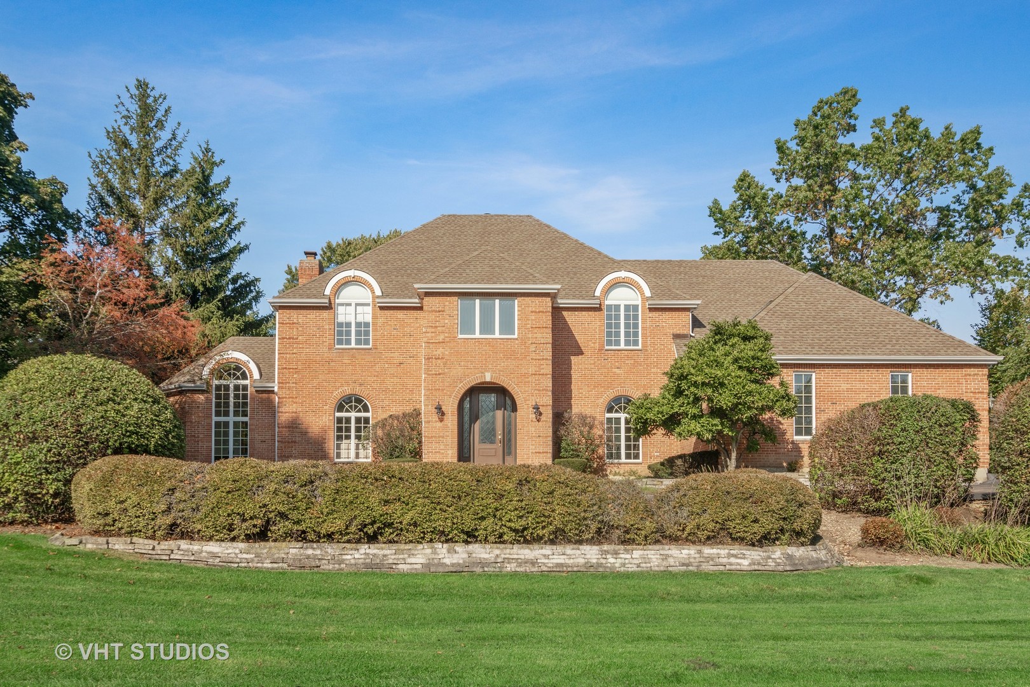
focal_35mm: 36
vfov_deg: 36.9
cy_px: 344
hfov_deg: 53.1
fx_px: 1030
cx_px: 515
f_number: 8
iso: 200
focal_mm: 24
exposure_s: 1/400
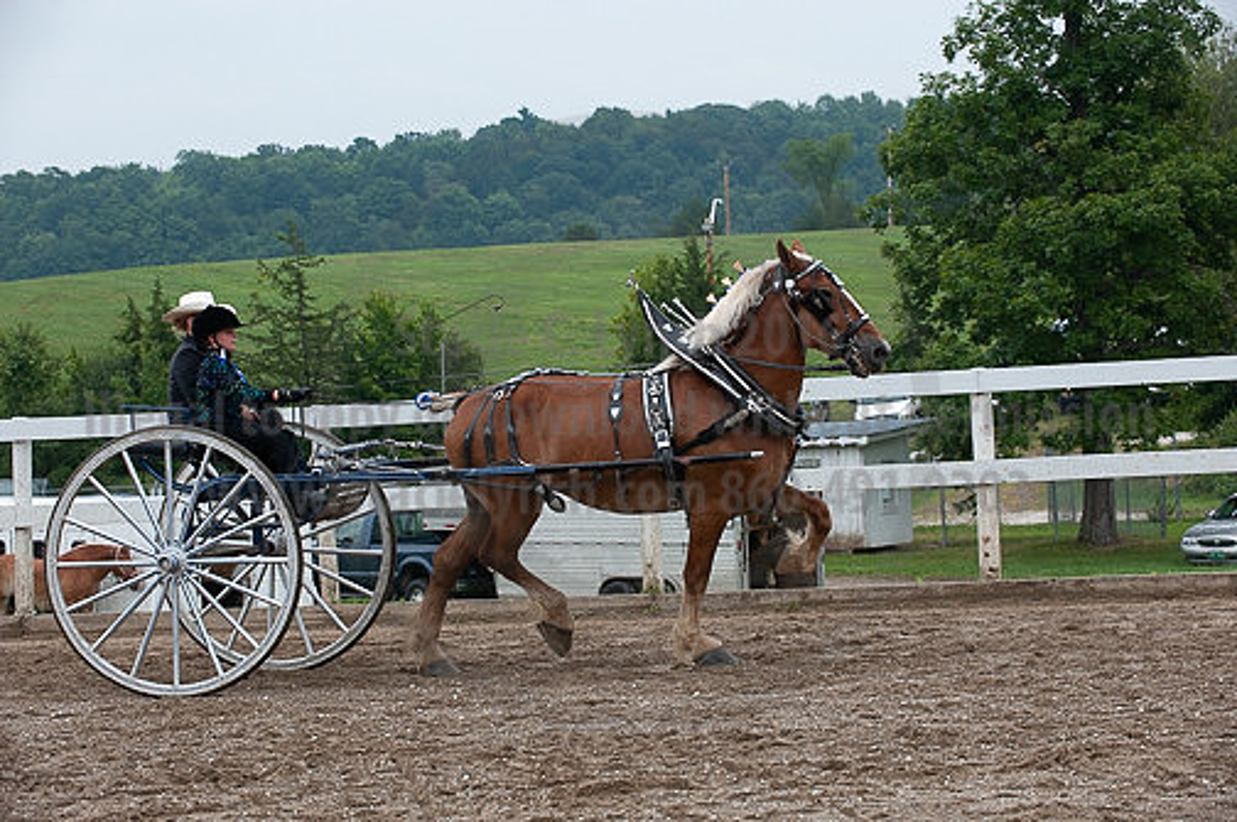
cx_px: 618
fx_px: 3501
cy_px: 411
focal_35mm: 102
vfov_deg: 13.4
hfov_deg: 20.0
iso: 800
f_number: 5.6
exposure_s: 1/1000
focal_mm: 102
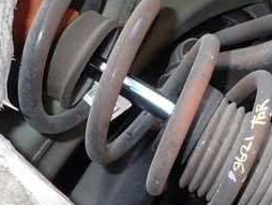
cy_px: 167
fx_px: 464
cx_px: 258
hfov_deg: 30.8
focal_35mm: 59
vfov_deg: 24.4
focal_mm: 4.5
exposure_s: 1/30
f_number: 5.6
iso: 200
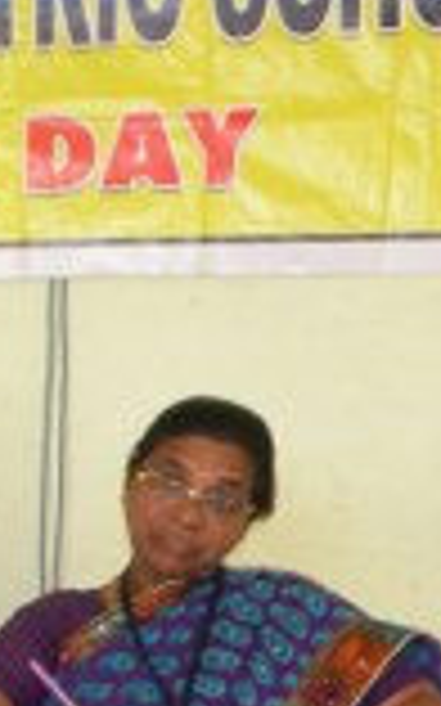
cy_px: 499
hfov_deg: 9.7
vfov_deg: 17.2
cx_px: -567
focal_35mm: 121
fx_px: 2329
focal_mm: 5
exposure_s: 1/52
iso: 148
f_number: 3.5
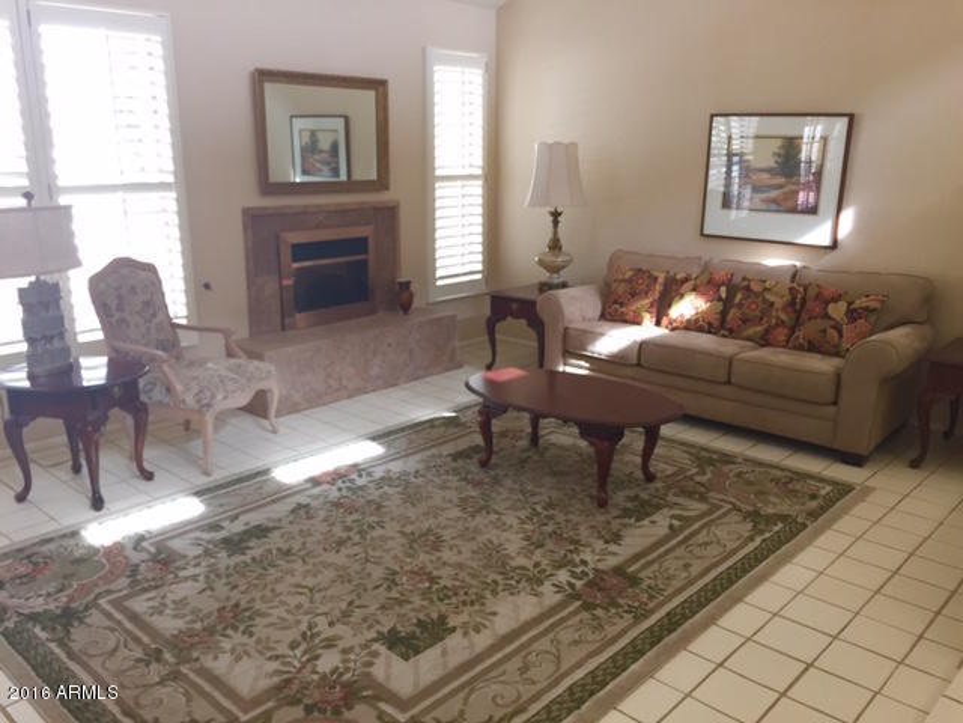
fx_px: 807
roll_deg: -1.2
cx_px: 482
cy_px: 362
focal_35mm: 29
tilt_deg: -14.4
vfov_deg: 48.2
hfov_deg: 61.7
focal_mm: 4.15
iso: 64
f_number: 2.2
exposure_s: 1/30
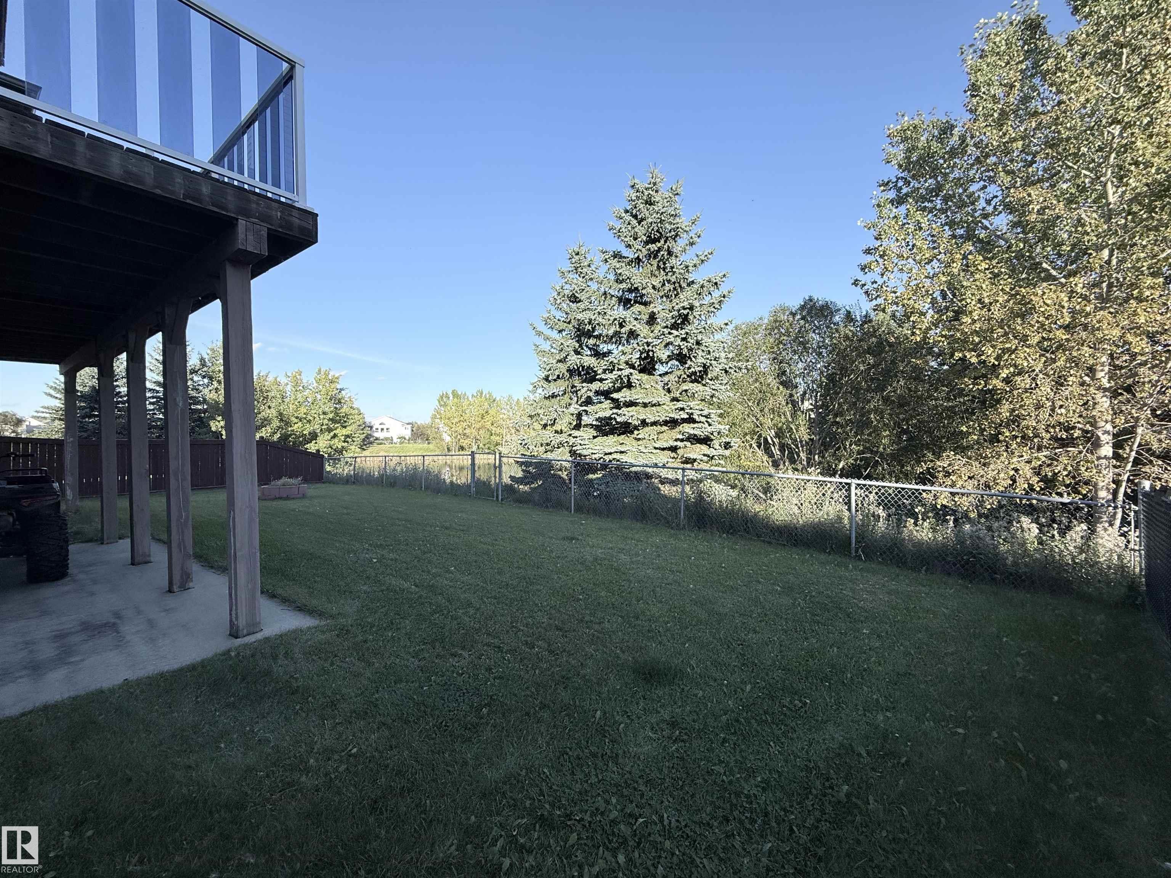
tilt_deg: +0.5
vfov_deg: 85.7
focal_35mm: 14
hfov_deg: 102.1
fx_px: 474
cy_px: 439
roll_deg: +0.7
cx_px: 586
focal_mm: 2.22
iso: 50
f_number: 2.2
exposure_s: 1/901
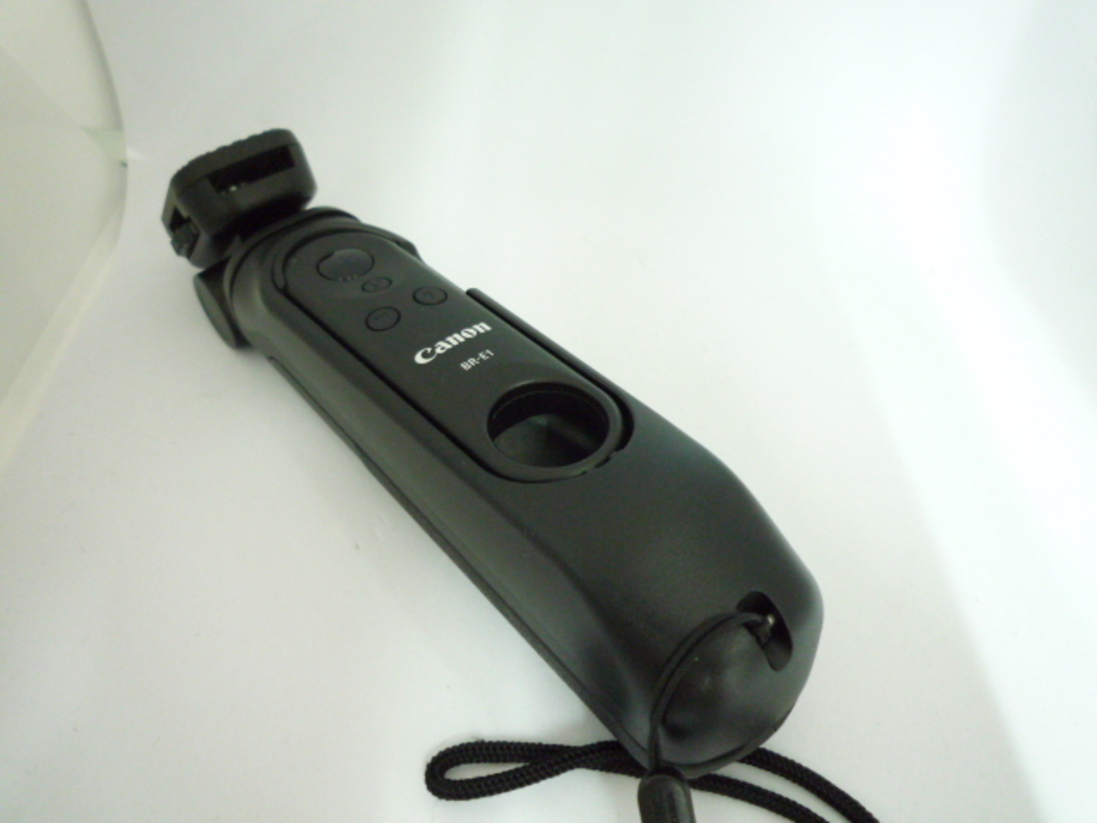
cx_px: 548
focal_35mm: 25
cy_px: 412
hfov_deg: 69.4
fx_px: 792
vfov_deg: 54.9
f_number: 2.8
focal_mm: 4.4
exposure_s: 1/30
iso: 400
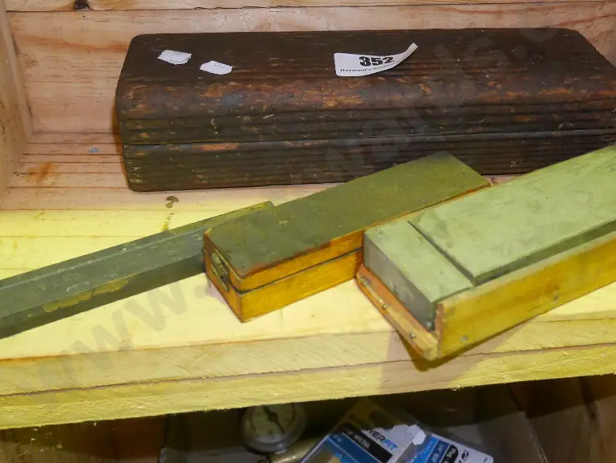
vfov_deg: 35.7
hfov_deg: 46.6
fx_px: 712
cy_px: 157
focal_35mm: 40
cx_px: 355
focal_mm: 15
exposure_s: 1/60
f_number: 4
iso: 3200
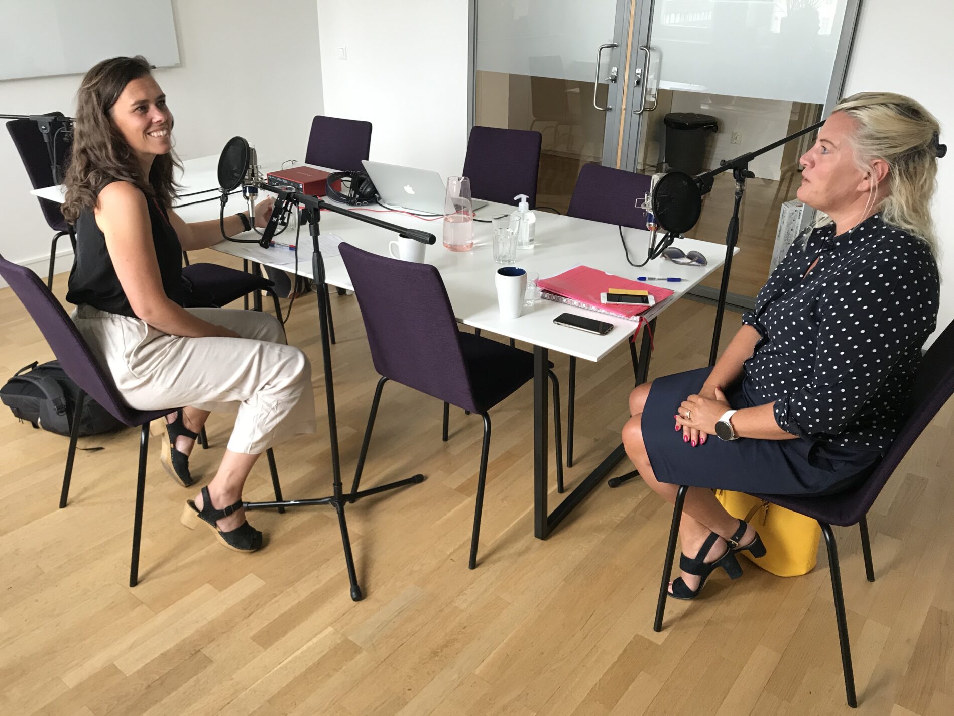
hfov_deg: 63.4
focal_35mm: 28
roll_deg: -1.0
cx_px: 477
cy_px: 358
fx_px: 772
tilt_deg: -25.2
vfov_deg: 49.7
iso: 25
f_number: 1.8
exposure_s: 1/33
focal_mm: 3.99
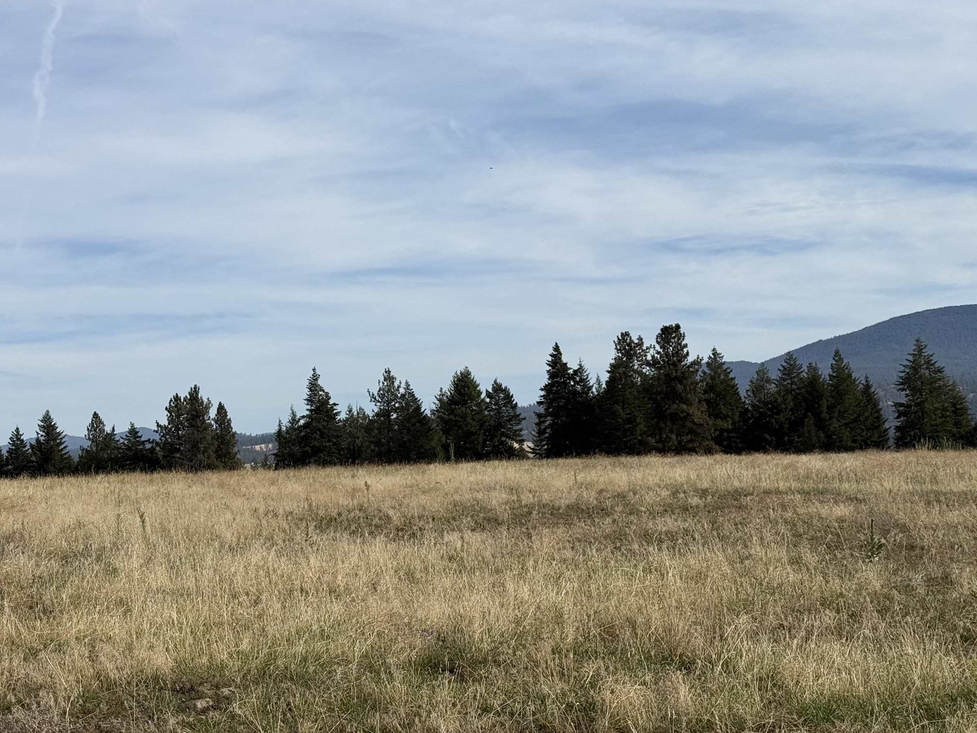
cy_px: 399
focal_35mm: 62
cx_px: 386
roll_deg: -1.8
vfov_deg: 23.6
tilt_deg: +2.5
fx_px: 1750
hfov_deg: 31.1
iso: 64
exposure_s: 1/7874
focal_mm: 6.76
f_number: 1.78
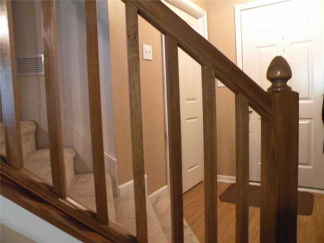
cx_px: 162
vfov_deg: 51.4
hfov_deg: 65.3
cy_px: 122
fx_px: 253
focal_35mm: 27
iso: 482
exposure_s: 1/6.6
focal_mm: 4.7
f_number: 4
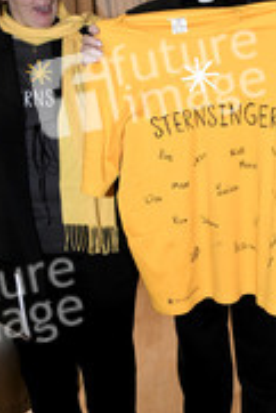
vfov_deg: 27.0
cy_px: 199
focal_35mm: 75
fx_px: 861
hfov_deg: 18.1
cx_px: 214
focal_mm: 34
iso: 2000
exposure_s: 1/160
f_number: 6.3
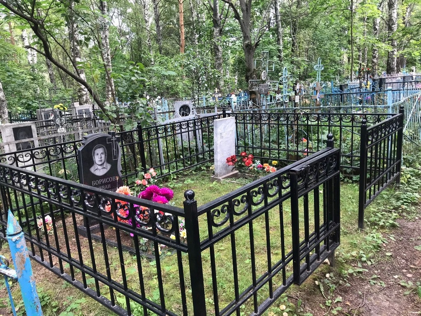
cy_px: 158
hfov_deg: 63.4
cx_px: 210
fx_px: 341
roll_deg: +3.4
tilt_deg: -11.1
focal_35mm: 28
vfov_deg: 49.7
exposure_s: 1/100
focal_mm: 3.99
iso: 40
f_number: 1.8
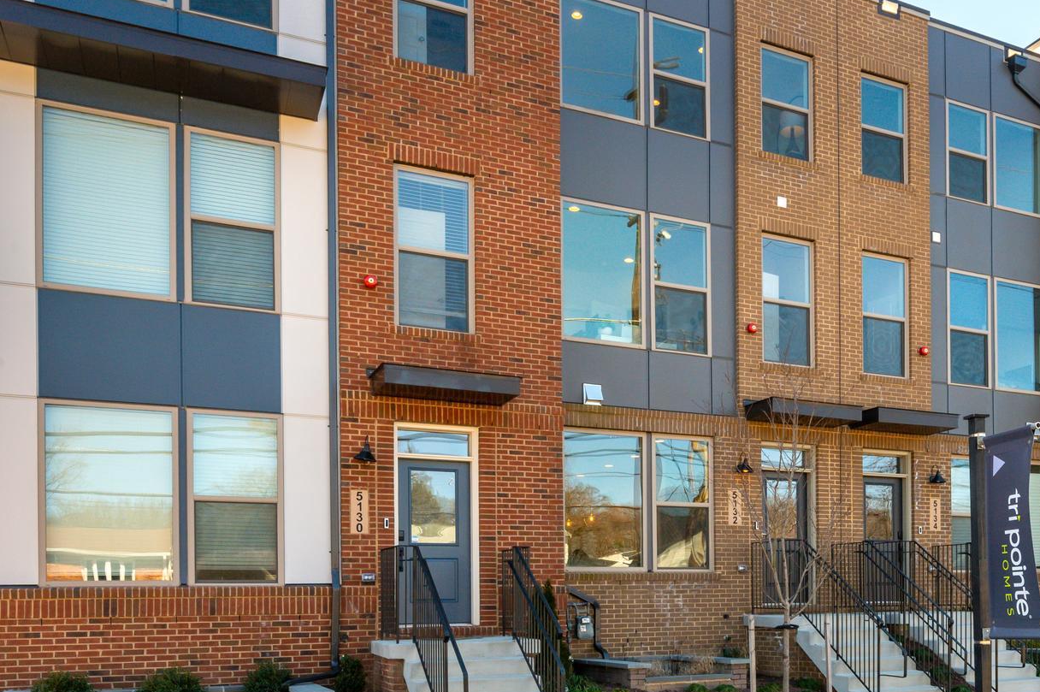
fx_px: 948
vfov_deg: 40.0
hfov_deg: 55.6
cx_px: 738
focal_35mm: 33
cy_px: 405
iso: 200
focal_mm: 19.5
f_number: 13
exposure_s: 1/160
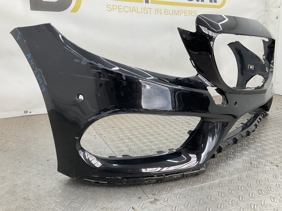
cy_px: 106
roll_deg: -2.4
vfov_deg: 48.2
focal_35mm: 29
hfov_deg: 61.7
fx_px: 236
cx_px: 141
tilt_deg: -14.2
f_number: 1.8
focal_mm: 3
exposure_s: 1/120
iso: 32
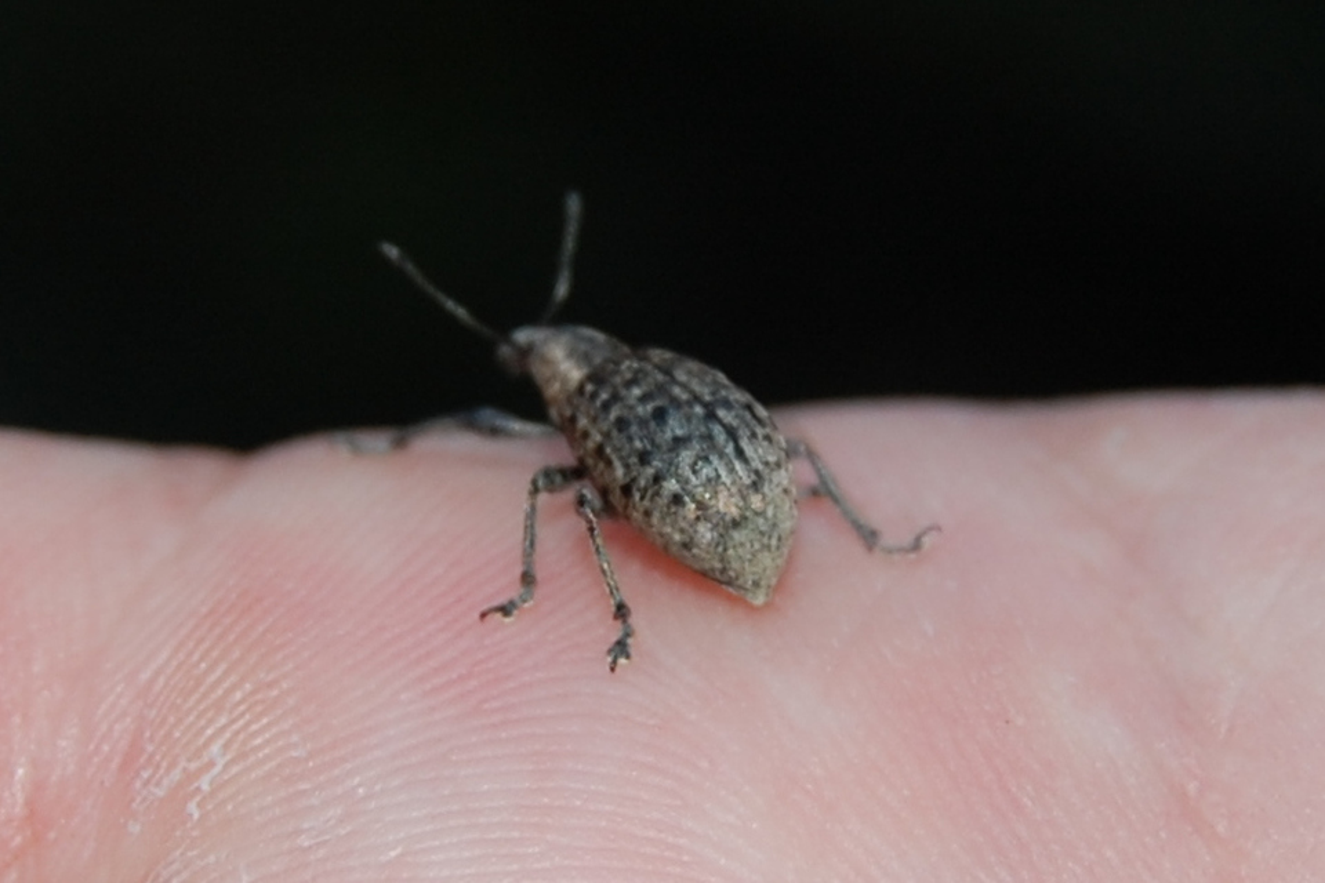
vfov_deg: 28.1
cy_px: 442
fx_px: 1767
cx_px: 662
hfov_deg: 41.1
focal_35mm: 48
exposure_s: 1/60
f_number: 4.5
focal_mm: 32
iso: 220
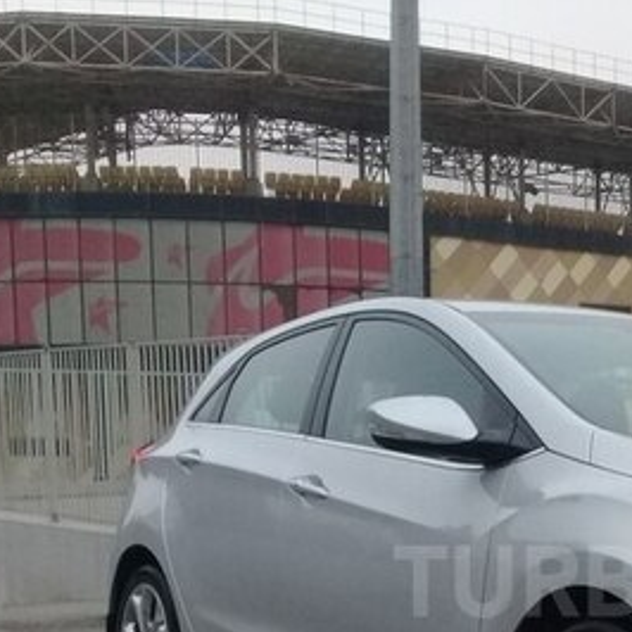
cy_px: 581
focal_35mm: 68
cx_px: 637
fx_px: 1405
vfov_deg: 24.6
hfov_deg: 24.2
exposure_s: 1/33
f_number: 2.2
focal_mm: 3.3
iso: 125
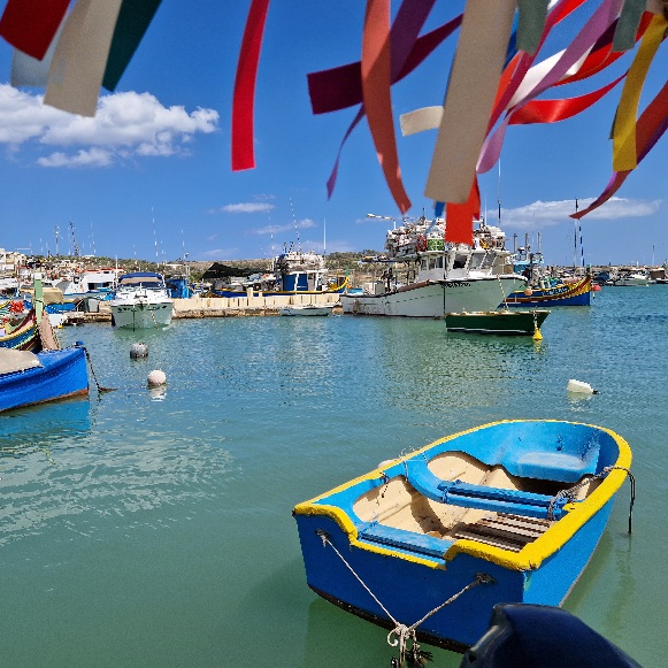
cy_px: 337
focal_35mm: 28
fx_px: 611
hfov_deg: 56.6
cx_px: 247
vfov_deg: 57.3
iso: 50
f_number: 1.8
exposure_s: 1/3333
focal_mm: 5.4
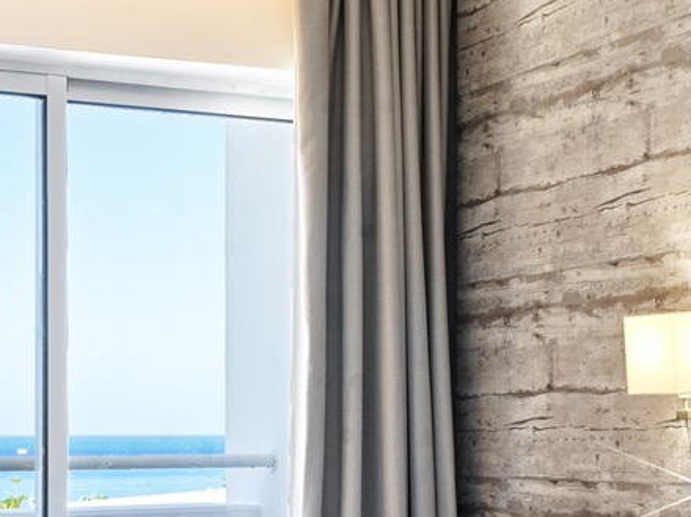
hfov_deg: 24.4
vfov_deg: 18.2
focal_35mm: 80
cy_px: 416
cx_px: 280
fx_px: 1595
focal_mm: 22
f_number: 13
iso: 100
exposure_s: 3
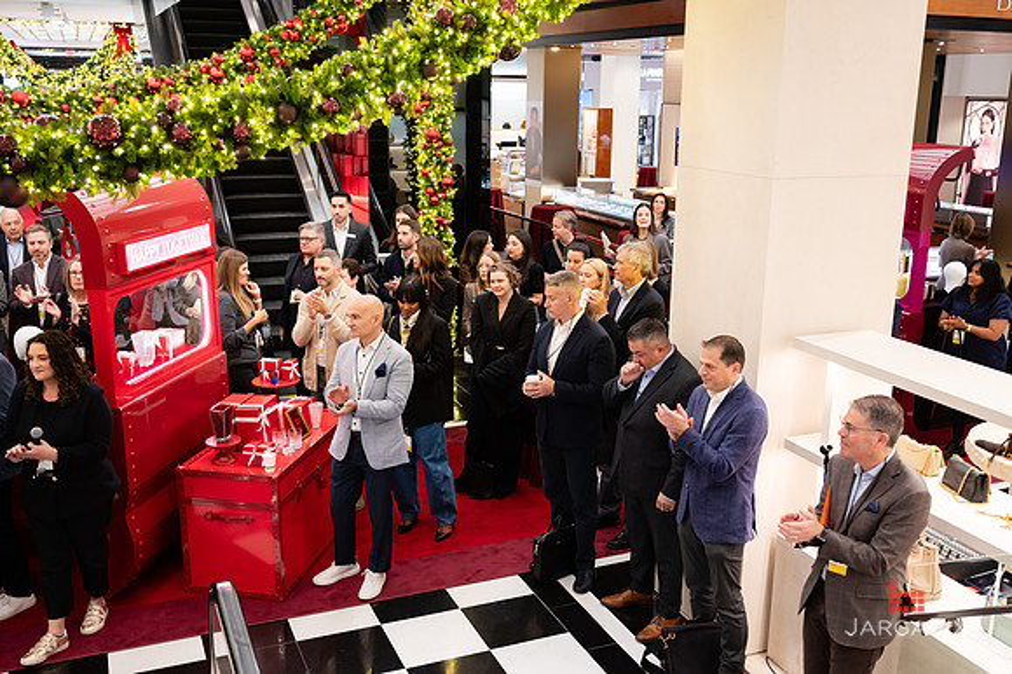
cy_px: 337
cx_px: 506
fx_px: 996
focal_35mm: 35
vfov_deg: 37.4
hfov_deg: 53.9
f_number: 3.2
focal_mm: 33.5
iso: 1250
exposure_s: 1/160
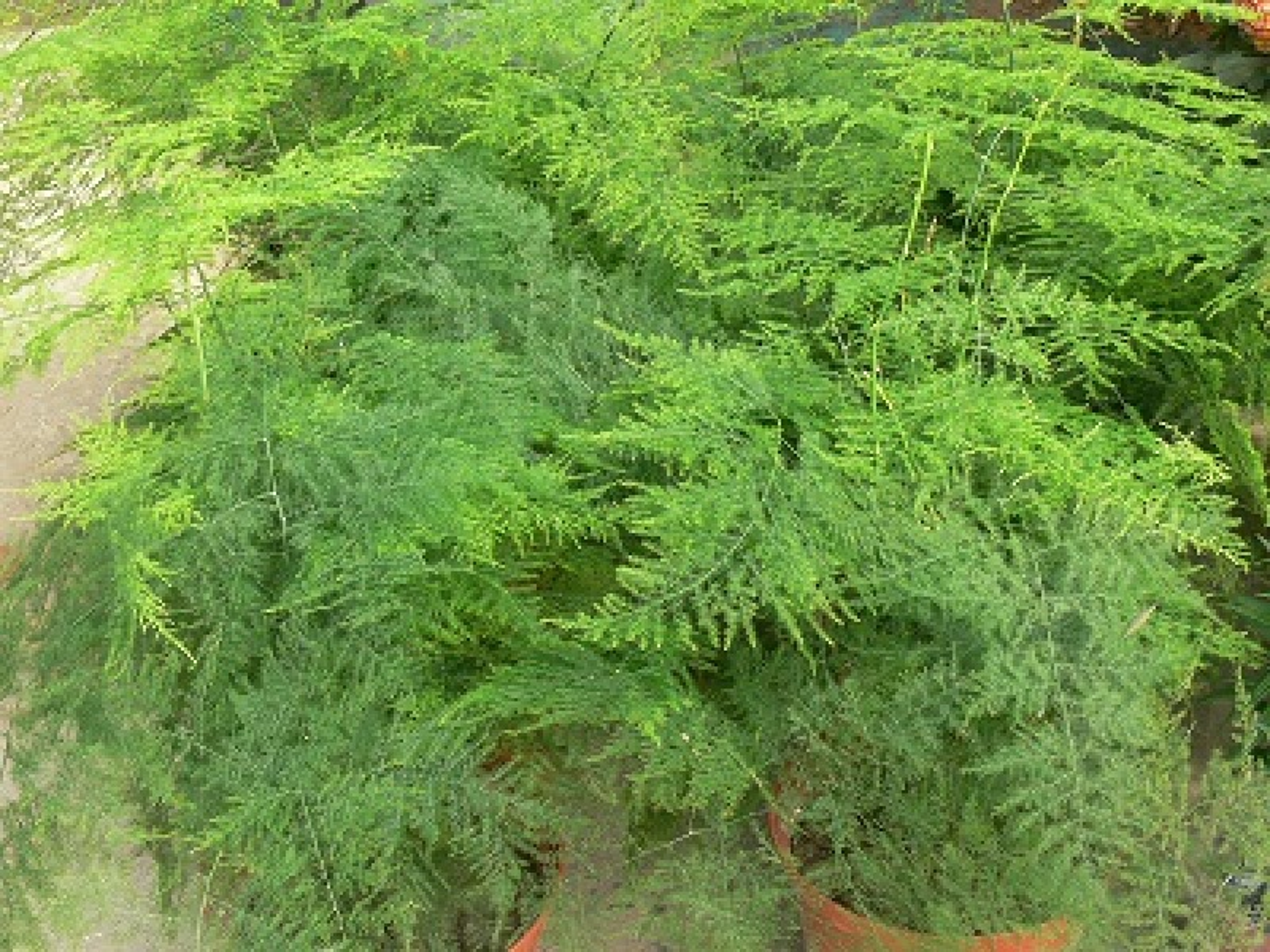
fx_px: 2385
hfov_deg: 29.8
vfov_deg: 22.6
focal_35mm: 65
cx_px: 635
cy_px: 476
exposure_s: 1/80
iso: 80
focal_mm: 11
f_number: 4
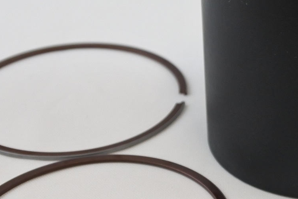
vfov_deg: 11.3
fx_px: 1002
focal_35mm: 121
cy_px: 90
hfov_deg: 16.6
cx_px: 292
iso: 400
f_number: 4.5
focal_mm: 17.2
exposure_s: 1/125
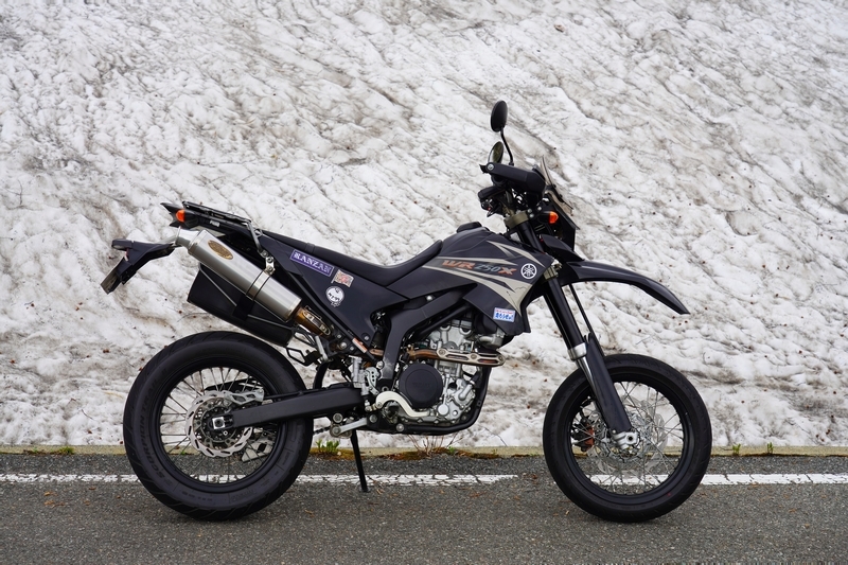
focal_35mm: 57
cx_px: 424
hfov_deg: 35.1
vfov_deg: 23.8
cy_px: 282
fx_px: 1342
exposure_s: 1/60
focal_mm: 57
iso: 125
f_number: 8
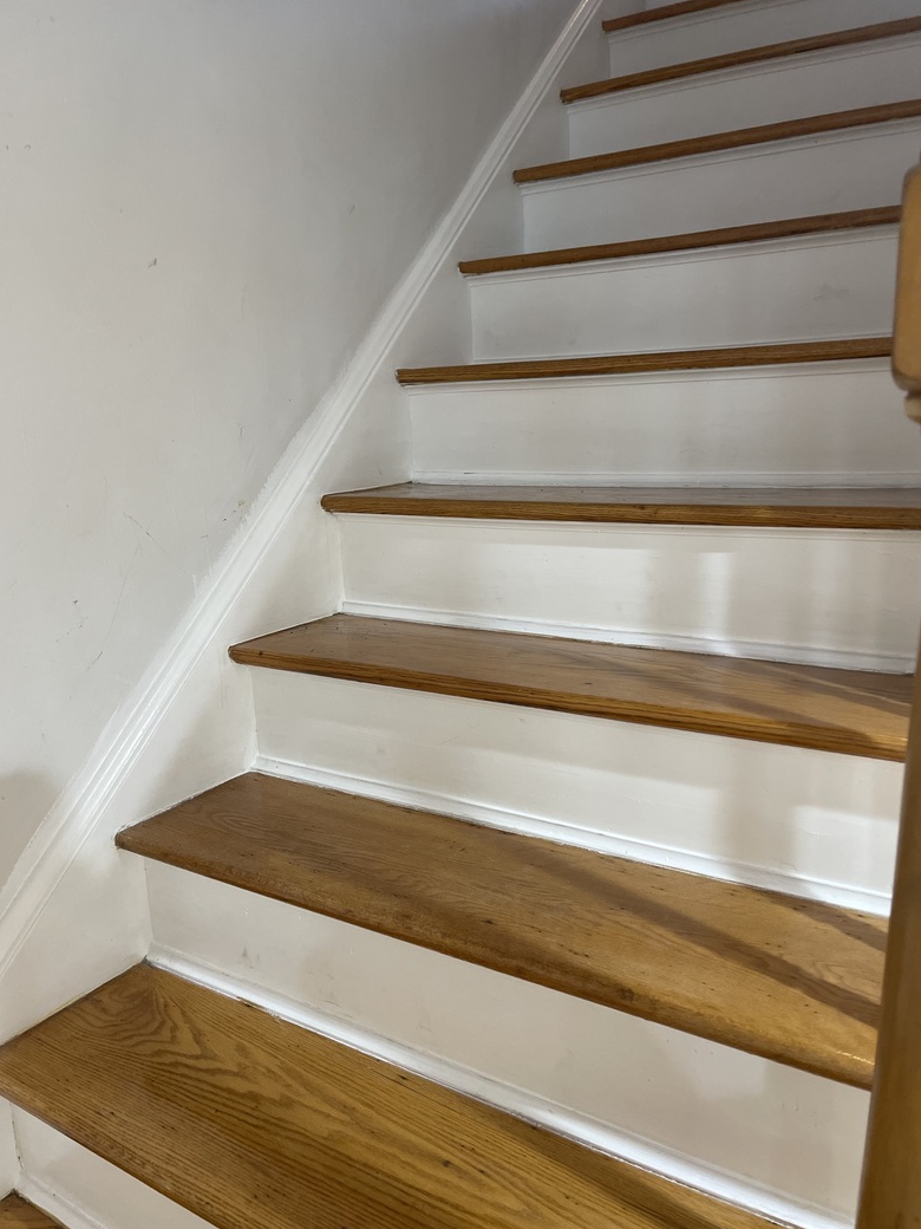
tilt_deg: -11.7
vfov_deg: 65.3
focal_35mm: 27
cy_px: 617
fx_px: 958
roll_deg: +1.7
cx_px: 455
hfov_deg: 51.4
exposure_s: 1/60
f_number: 1.6
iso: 200
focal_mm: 5.1
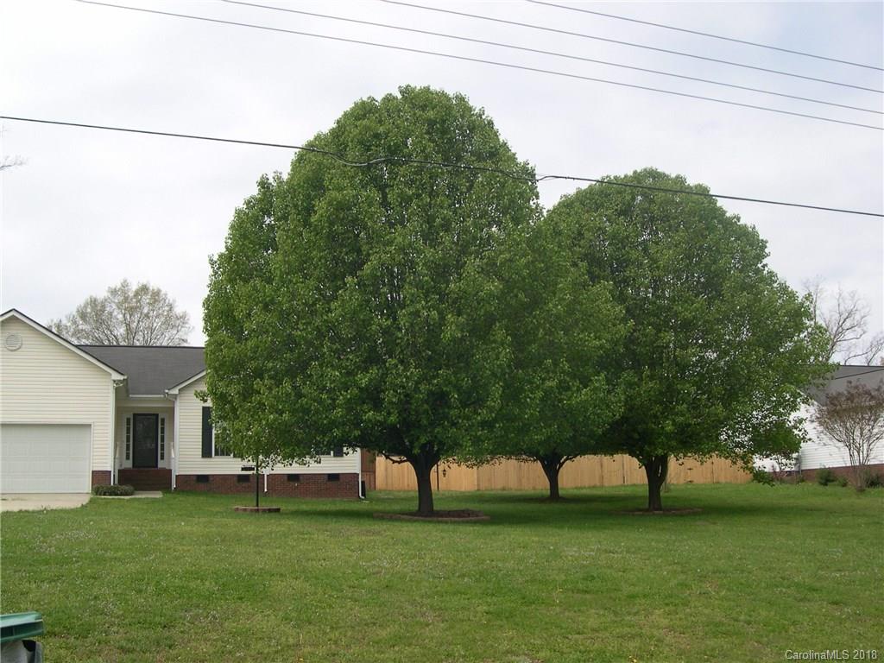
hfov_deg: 49.0
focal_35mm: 38
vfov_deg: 37.7
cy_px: 332
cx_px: 442
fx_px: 970
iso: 100
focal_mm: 8
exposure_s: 1/155
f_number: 7.6
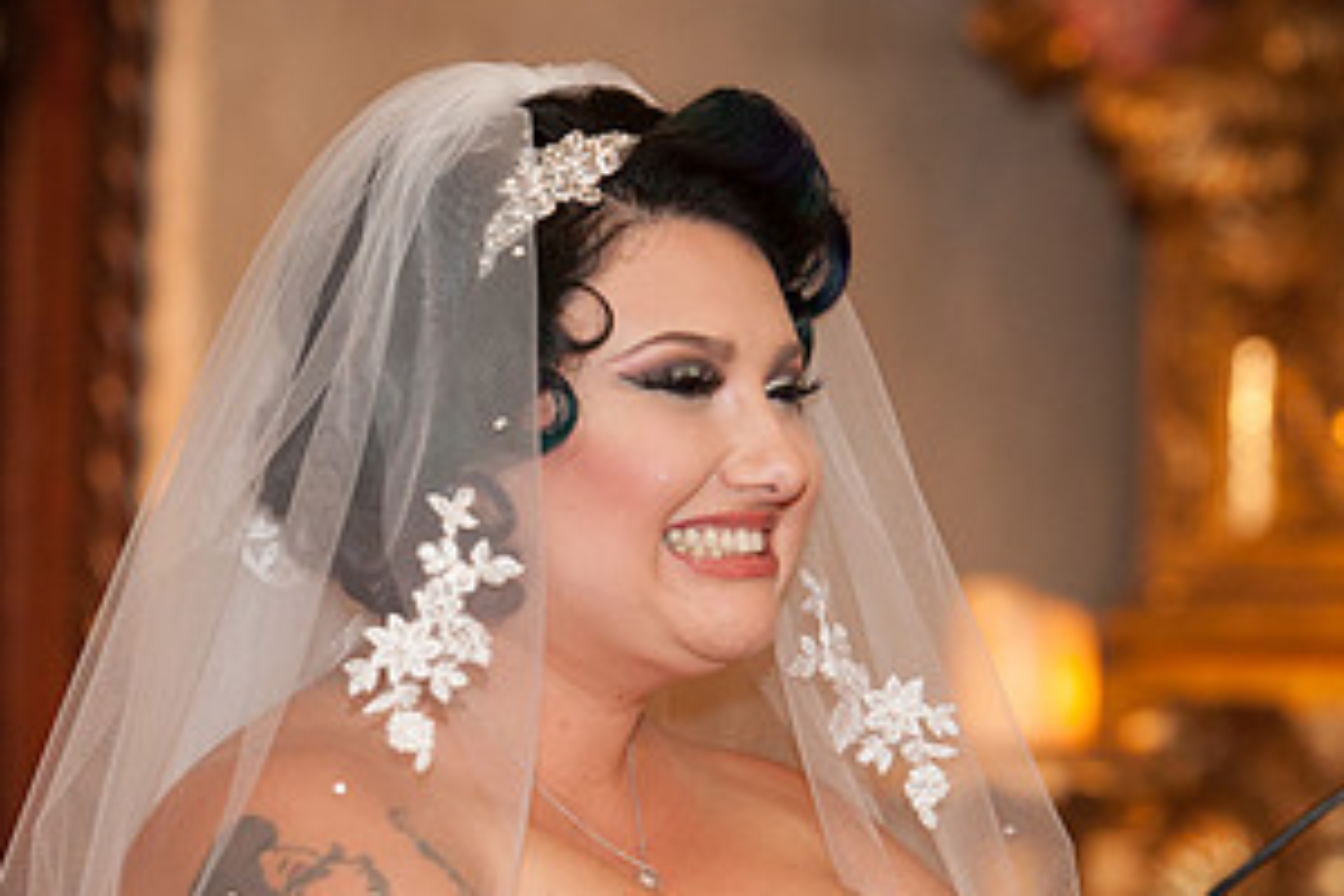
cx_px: 448
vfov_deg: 5.3
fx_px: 9743
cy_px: 694
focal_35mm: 261
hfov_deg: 7.9
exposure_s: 1/100
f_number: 3.5
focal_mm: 135
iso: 2500
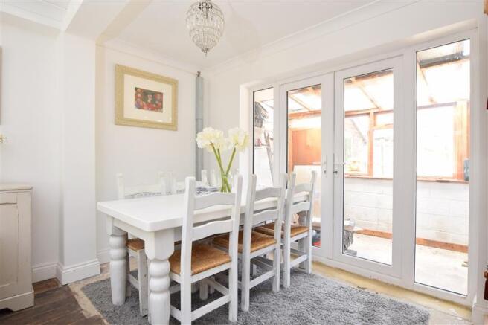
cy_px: 162
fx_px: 244
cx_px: 244
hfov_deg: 90.0
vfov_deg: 67.4
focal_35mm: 18
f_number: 8
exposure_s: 1/30
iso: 400
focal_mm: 12
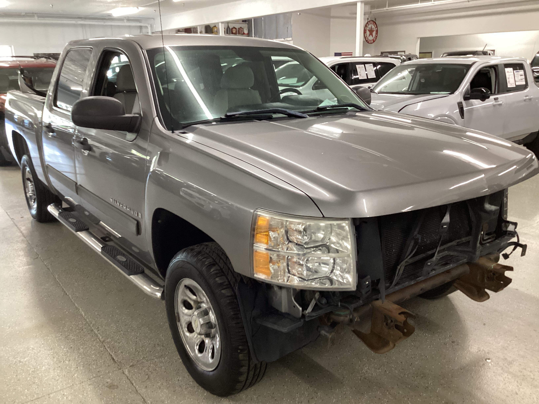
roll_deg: +1.0
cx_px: 270
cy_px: 202
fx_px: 483
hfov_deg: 58.4
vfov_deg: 45.4
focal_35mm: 31
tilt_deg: -18.2
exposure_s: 1/50
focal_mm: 3.3
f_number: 2.4
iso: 250
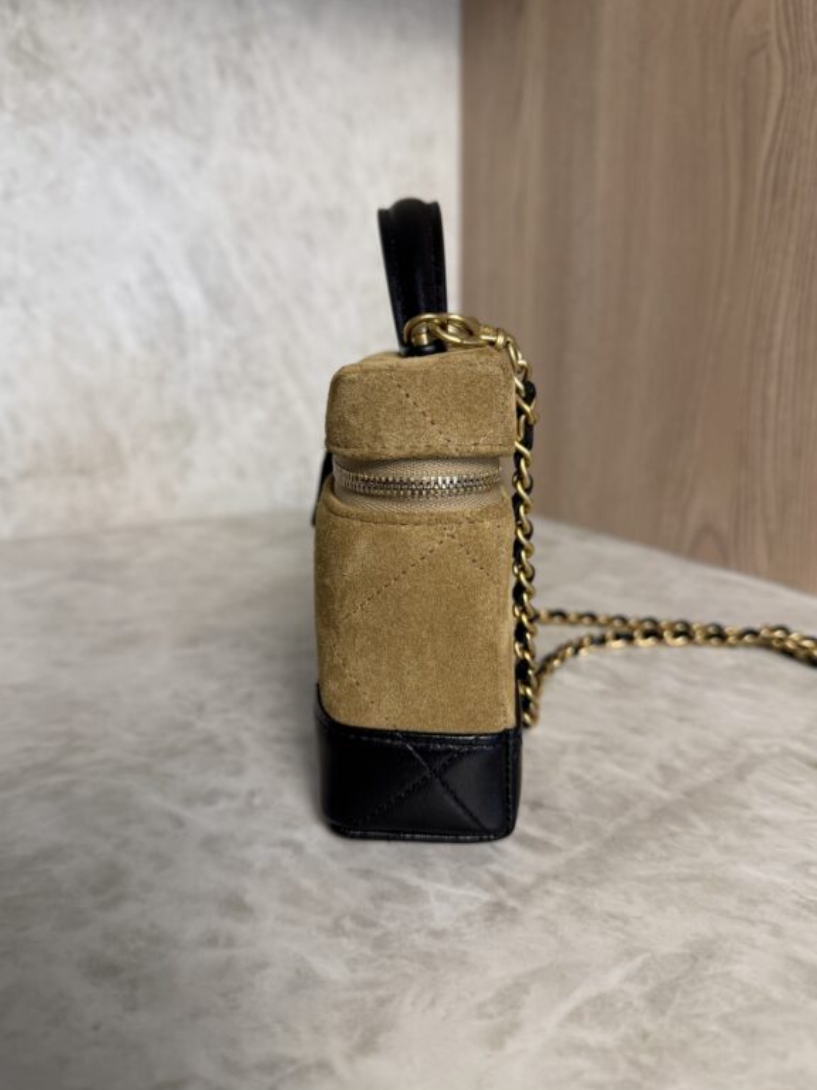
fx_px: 787
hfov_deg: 54.9
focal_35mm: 25
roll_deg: +0.1
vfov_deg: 69.4
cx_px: 403
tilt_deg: -13.3
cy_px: 544
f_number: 1.78
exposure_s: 1/120
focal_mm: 6.76
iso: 125
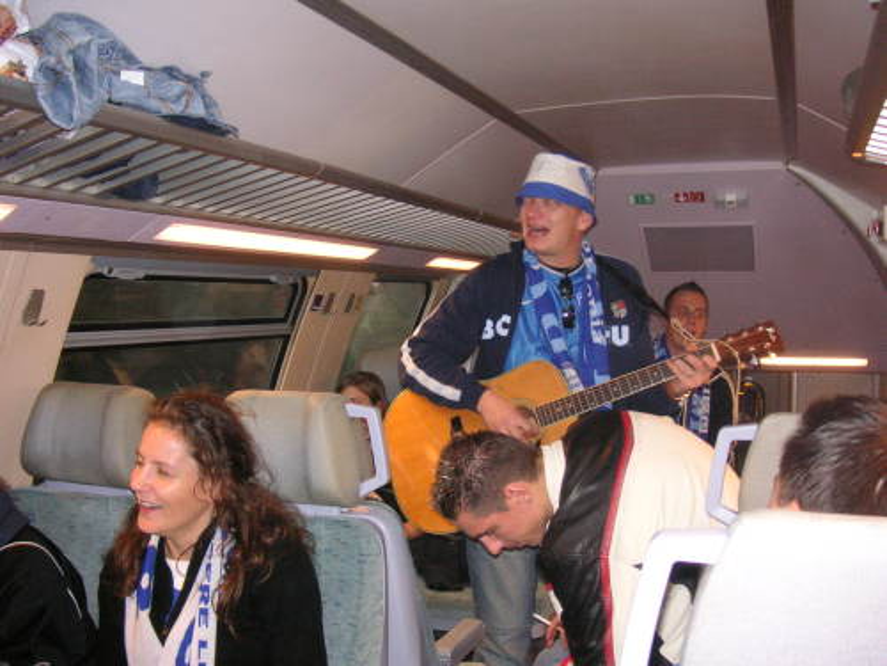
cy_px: 333
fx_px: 948
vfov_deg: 38.7
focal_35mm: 37
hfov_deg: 50.1
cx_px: 444
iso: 160
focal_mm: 6.1
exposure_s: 1/45
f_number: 2.8
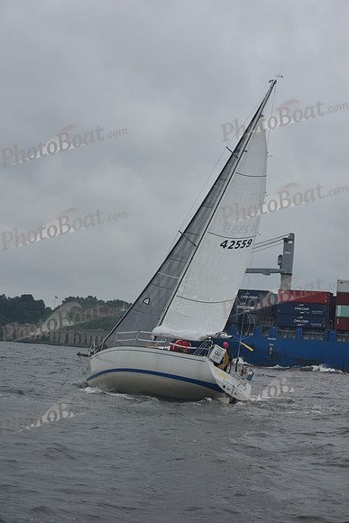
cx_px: 174
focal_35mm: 70
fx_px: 1017
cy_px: 262
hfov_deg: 19.5
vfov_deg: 28.8
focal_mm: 70
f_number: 7.1
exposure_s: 1/640
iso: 250
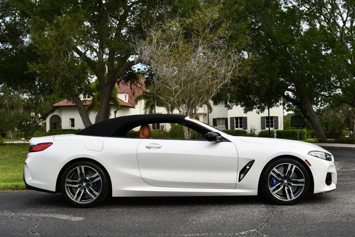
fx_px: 444
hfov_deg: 43.6
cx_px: 180
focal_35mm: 45
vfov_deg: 29.9
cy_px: 118
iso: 140
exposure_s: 1/250
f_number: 8
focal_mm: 22
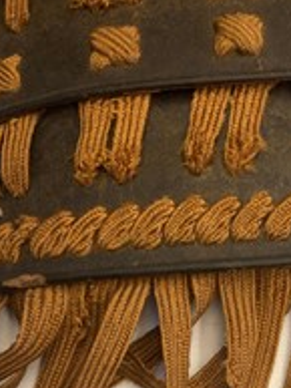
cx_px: 219
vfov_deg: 30.7
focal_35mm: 58
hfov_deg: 25.0
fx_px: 649
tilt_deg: -77.8
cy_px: 394
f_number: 1.8
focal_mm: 3.99
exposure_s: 1/50
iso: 125
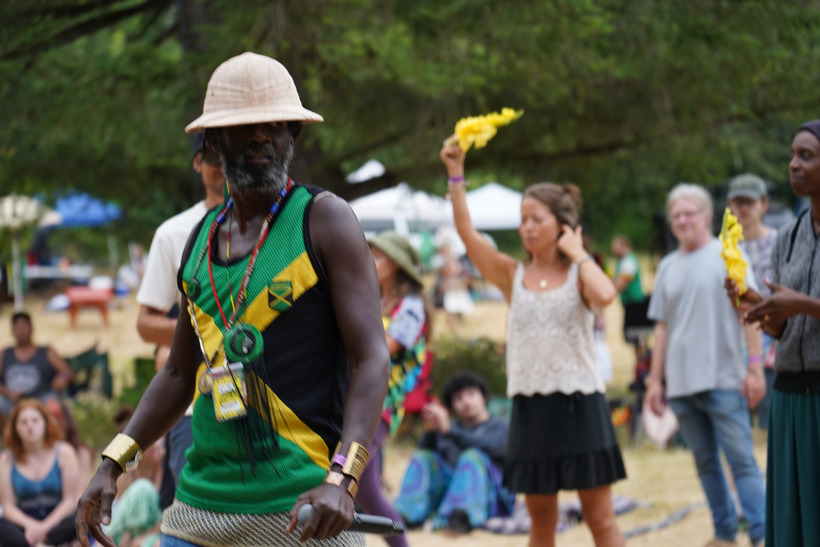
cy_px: 274
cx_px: 410
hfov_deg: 19.5
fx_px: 2391
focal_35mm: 105
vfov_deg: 13.0
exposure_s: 1/160
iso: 250
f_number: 4
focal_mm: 105
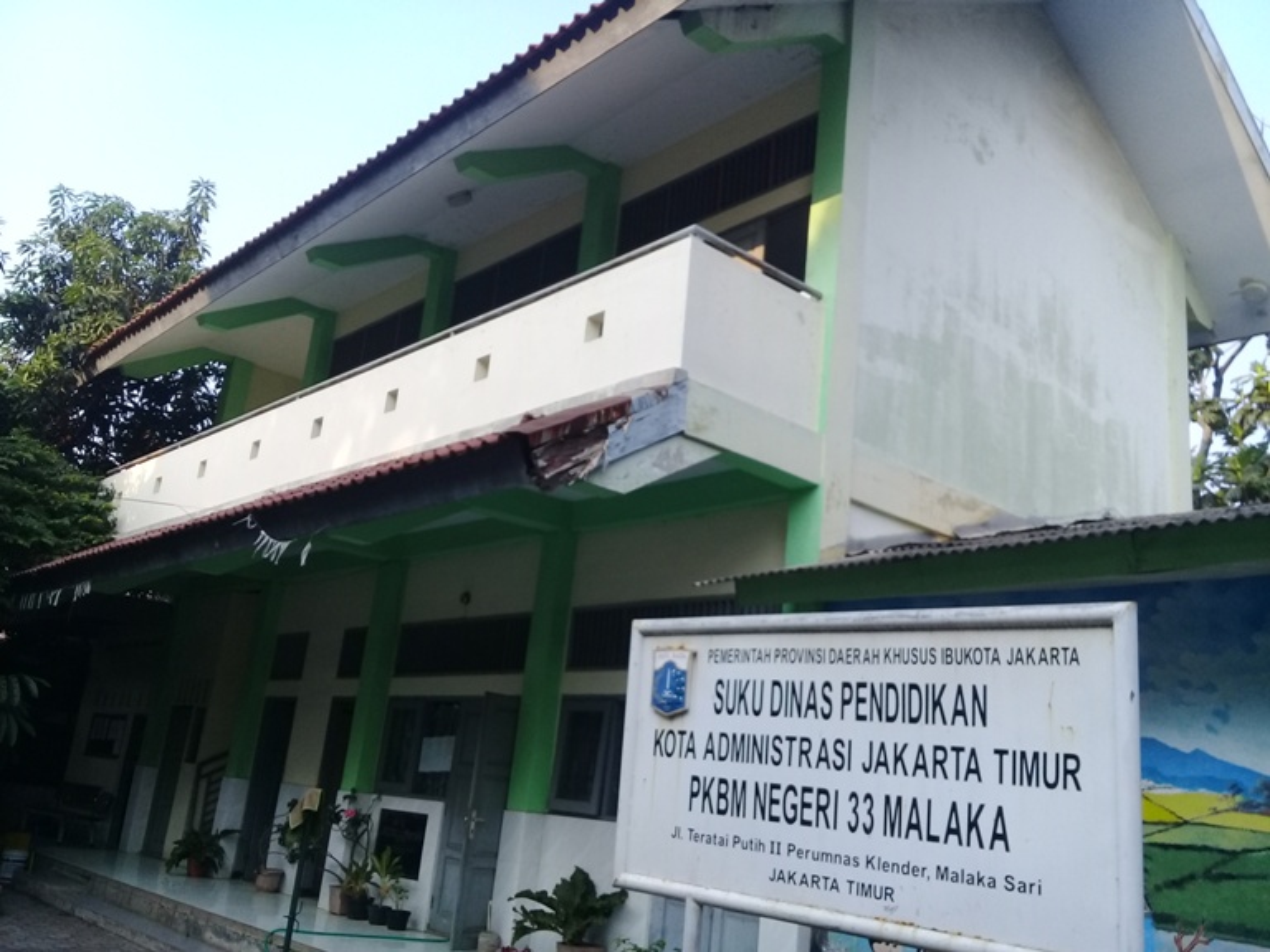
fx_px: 1137
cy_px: 476
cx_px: 635
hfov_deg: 58.4
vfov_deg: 45.4
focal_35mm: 31
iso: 50
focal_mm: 3.3
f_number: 2.2
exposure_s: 1/270
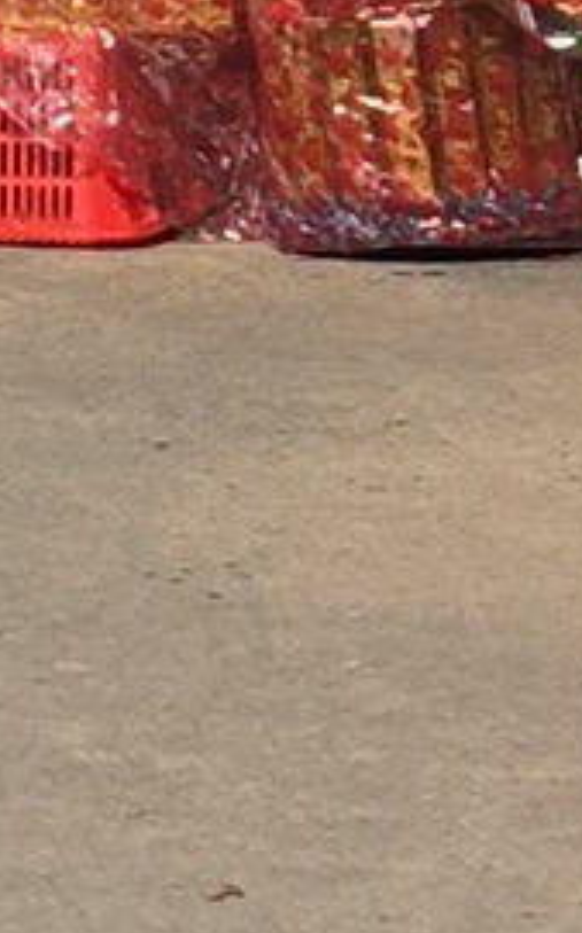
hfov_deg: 3.1
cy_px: -995
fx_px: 10345
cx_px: -1746
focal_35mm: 407
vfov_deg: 5.1
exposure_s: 1/3413
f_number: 1.6
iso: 32
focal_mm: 5.96
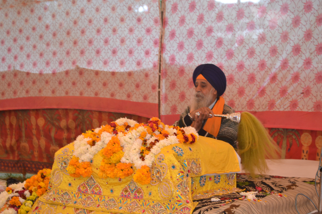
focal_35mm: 69
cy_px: 107
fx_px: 617
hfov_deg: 29.2
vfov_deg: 19.7
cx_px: 161
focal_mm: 46
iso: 1250
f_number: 5.3
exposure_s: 1/60
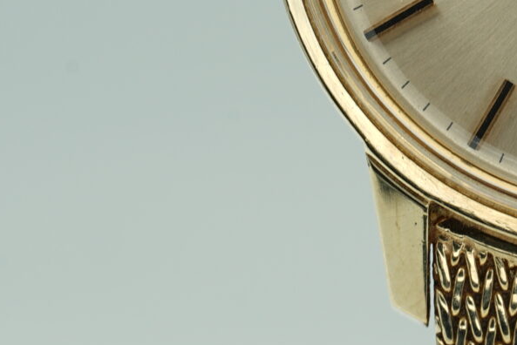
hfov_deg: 4.5
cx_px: 592
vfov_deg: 3.0
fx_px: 6508
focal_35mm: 453
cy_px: -100
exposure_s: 1/10
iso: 80
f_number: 10
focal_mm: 105
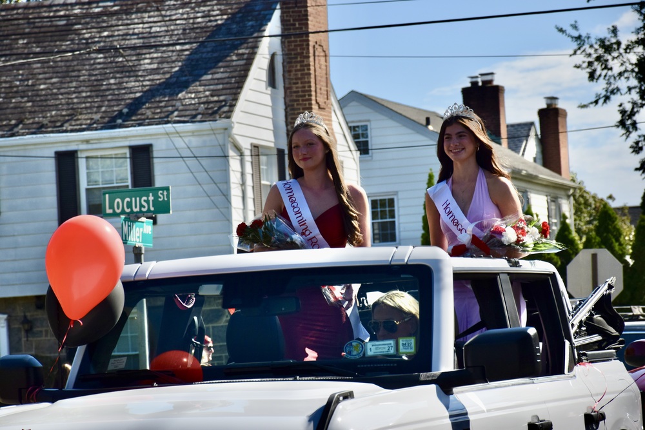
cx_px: 322
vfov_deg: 8.2
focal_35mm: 168
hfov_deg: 12.2
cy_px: 215
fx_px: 3010
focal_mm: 112
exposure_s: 1/2000
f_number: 7.1
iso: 400
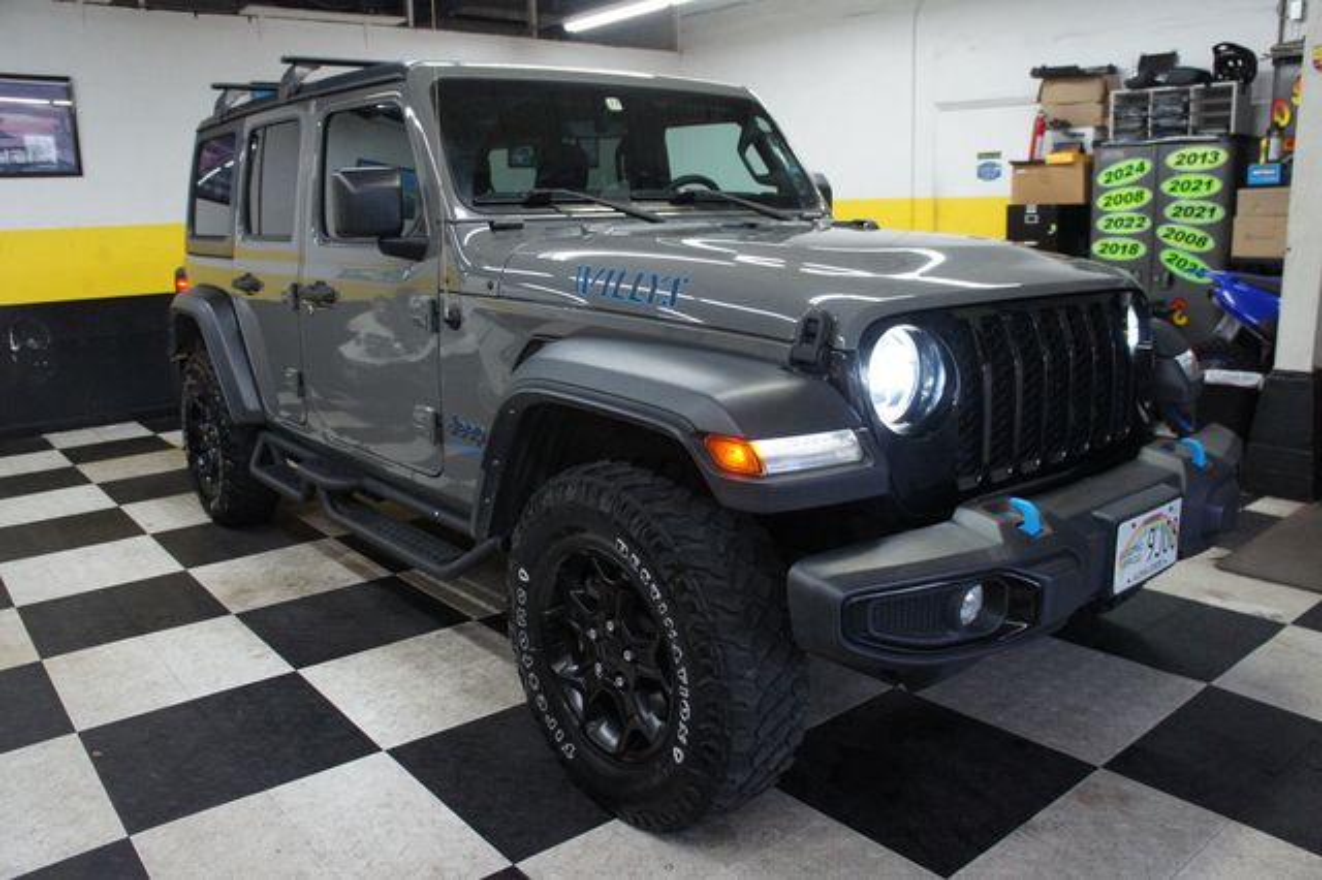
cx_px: 661
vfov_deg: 47.9
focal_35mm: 27
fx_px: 991
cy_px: 440
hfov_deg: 67.4
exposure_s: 1/160
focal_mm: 18
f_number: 3.5
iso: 1250
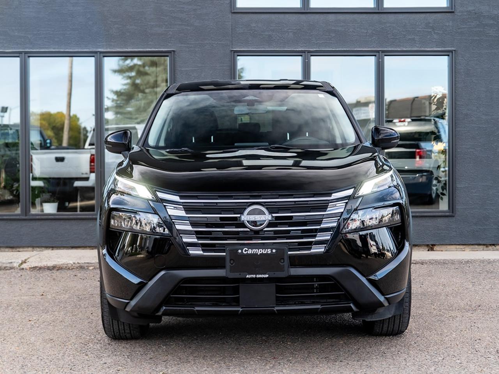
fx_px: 927
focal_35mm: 64
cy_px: 157
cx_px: 257
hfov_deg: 30.1
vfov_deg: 22.8
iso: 200
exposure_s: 1/160
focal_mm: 48
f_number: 4
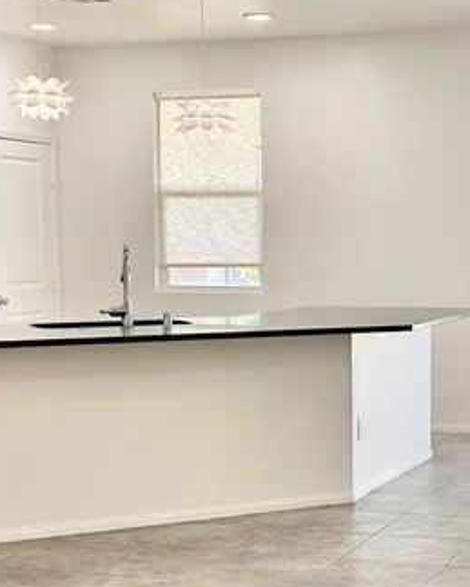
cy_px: 324
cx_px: 414
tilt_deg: -3.6
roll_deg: -0.2
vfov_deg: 25.7
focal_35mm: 74
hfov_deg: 20.3
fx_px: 1287
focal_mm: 6.86
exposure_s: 1/157
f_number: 1.78
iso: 100
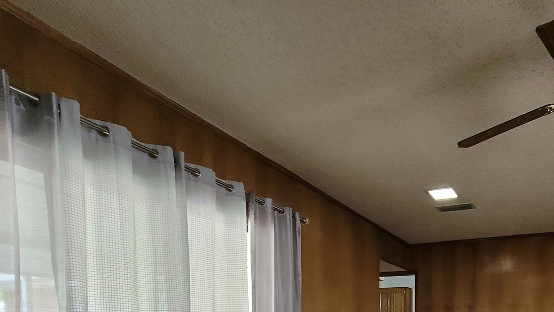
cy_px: 374
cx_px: 411
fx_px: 382
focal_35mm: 26
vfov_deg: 35.2
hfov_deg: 67.6
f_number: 2.2
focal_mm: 2.2
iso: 320
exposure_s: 1/60
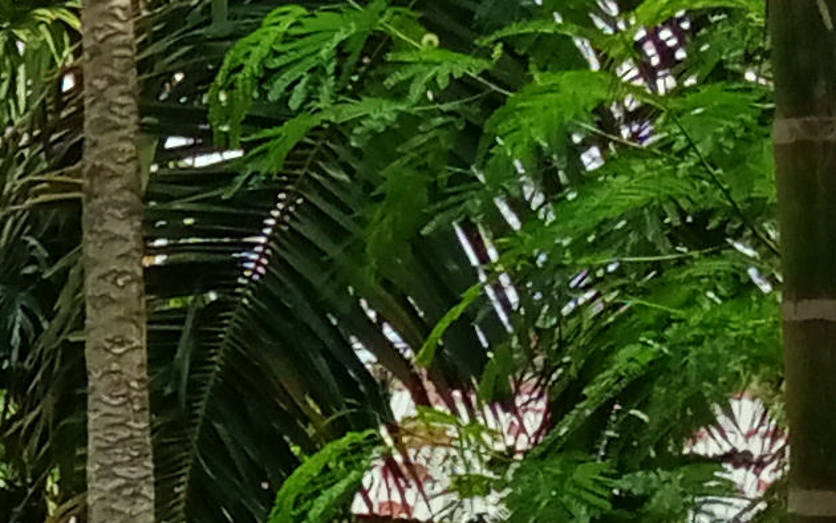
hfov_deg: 9.7
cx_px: -1124
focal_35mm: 193
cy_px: 317
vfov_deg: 6.8
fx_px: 4398
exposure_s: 1/1471
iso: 113
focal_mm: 4.05
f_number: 1.8
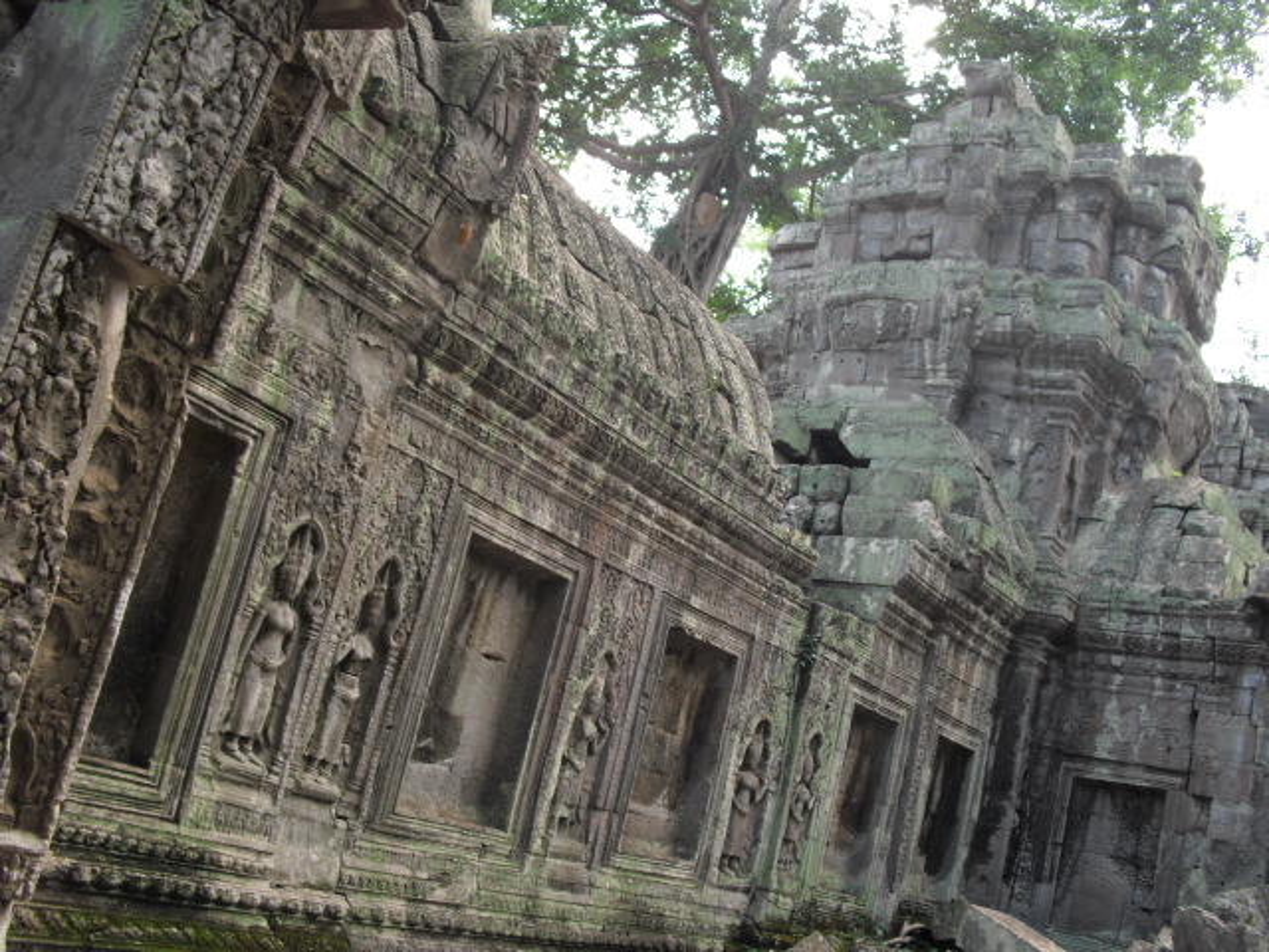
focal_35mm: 36
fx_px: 1320
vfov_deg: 39.7
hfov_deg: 51.4
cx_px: 634
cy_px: 476
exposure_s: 1/80
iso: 100
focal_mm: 6.3
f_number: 3.1
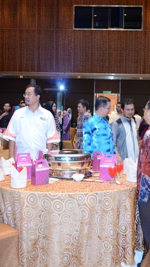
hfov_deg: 22.5
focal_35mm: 53
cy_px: 135
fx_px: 375
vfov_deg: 39.2
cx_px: 99
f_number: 2.8
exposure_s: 1/60
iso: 1250
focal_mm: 22
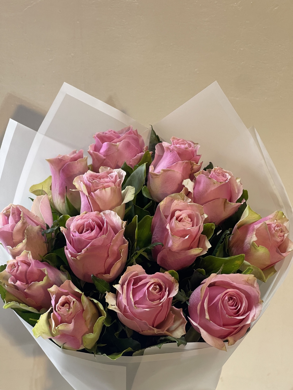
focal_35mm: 64
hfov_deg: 22.9
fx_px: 722
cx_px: 146
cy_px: 195
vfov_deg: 30.3
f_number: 2.2
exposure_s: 1/100
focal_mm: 7.5
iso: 100
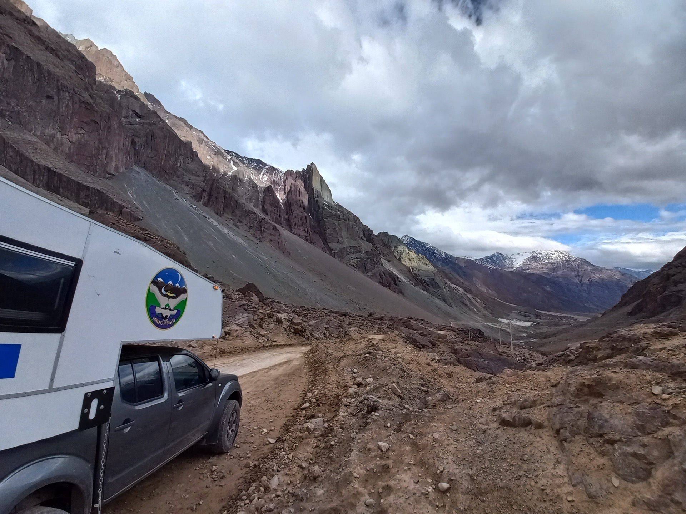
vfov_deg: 89.9
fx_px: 258
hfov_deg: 106.2
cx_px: 343
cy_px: 257
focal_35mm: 13
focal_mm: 1.42
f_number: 2.2
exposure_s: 1/1221
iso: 40
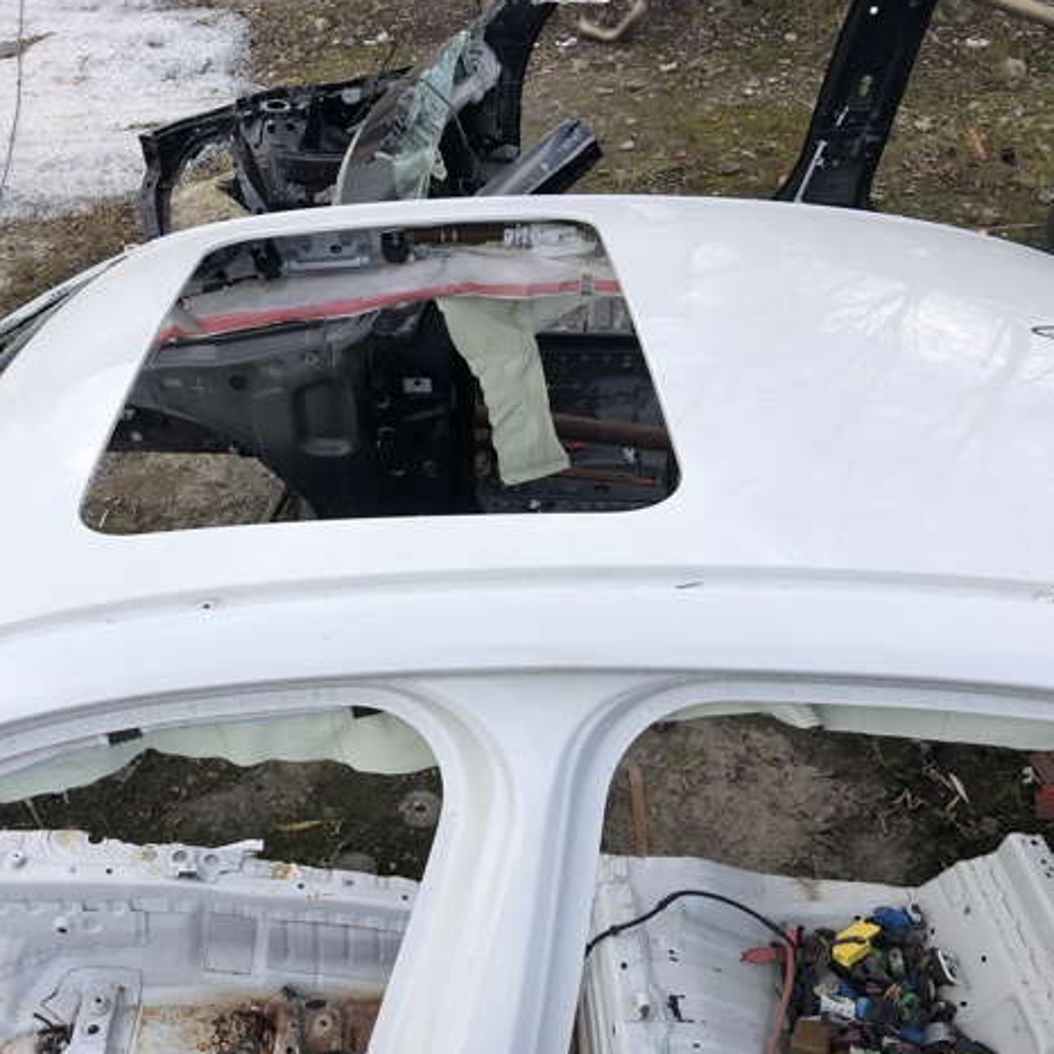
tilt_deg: -37.4
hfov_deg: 48.1
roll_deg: +6.4
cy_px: 532
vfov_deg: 48.5
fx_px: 1171
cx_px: 414
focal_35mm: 34
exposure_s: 1/384
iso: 20
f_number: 1.8
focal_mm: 4
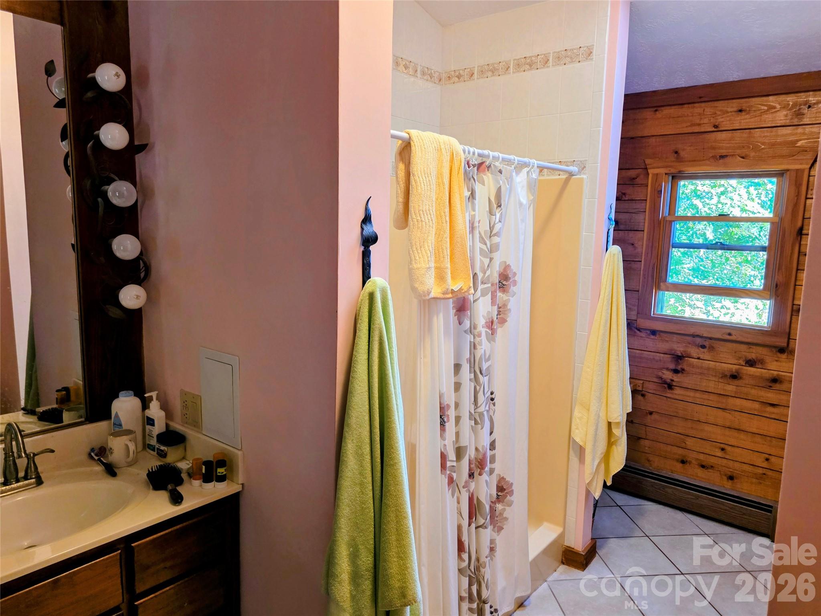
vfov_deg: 58.9
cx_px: 410
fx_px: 545
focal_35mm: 23
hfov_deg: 73.9
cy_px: 308
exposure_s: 1/120
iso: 500
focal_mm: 6.3
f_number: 1.7
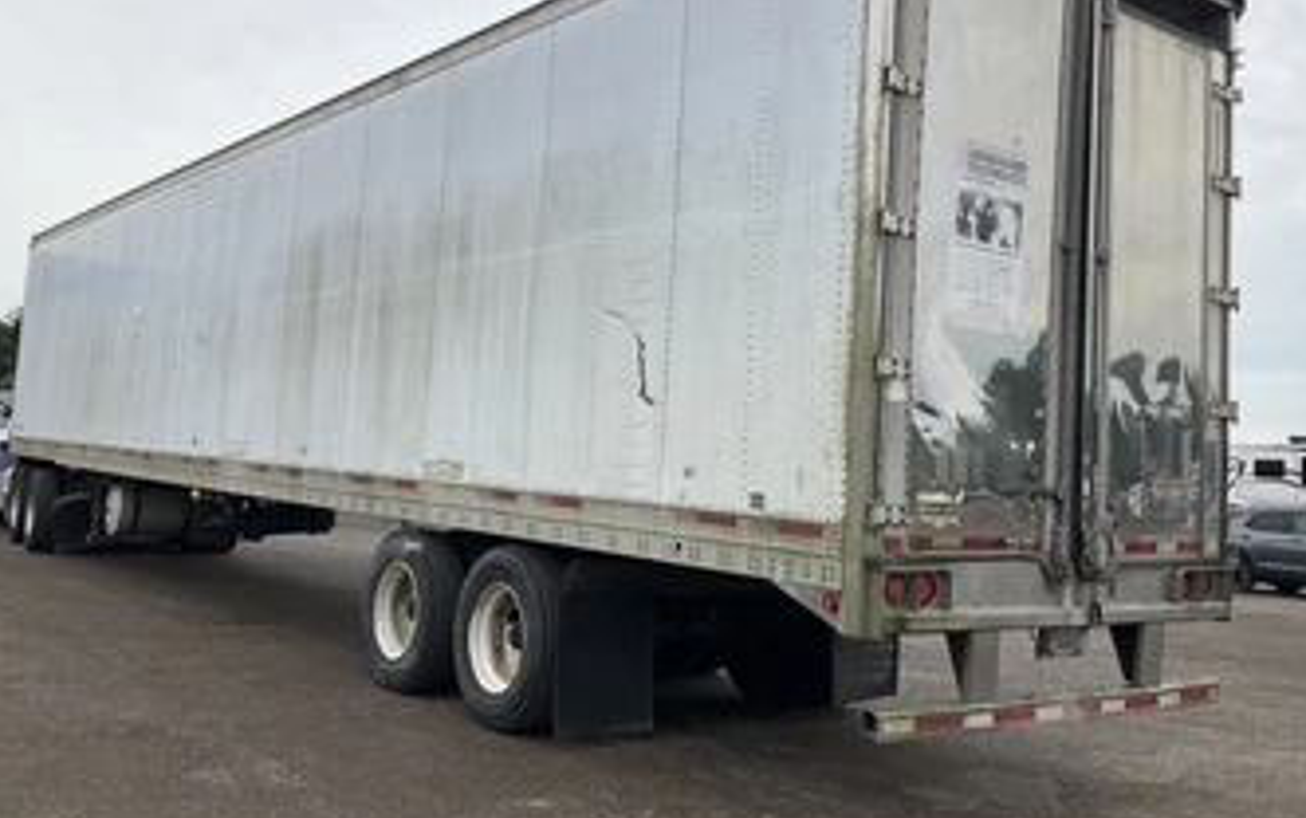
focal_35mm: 37
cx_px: 684
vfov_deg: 34.4
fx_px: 1318
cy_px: 330
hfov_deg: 52.7
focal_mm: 3
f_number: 1.8
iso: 25
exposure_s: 1/2058
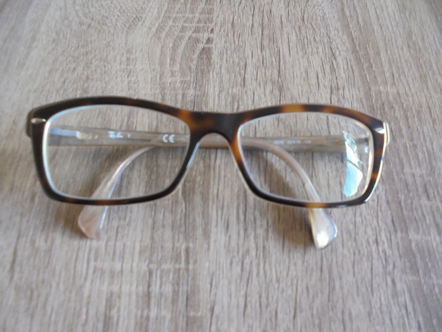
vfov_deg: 53.1
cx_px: 221
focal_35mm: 26
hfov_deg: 67.3
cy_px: 166
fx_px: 332
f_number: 3.5
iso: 400
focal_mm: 4.6
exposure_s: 1/15
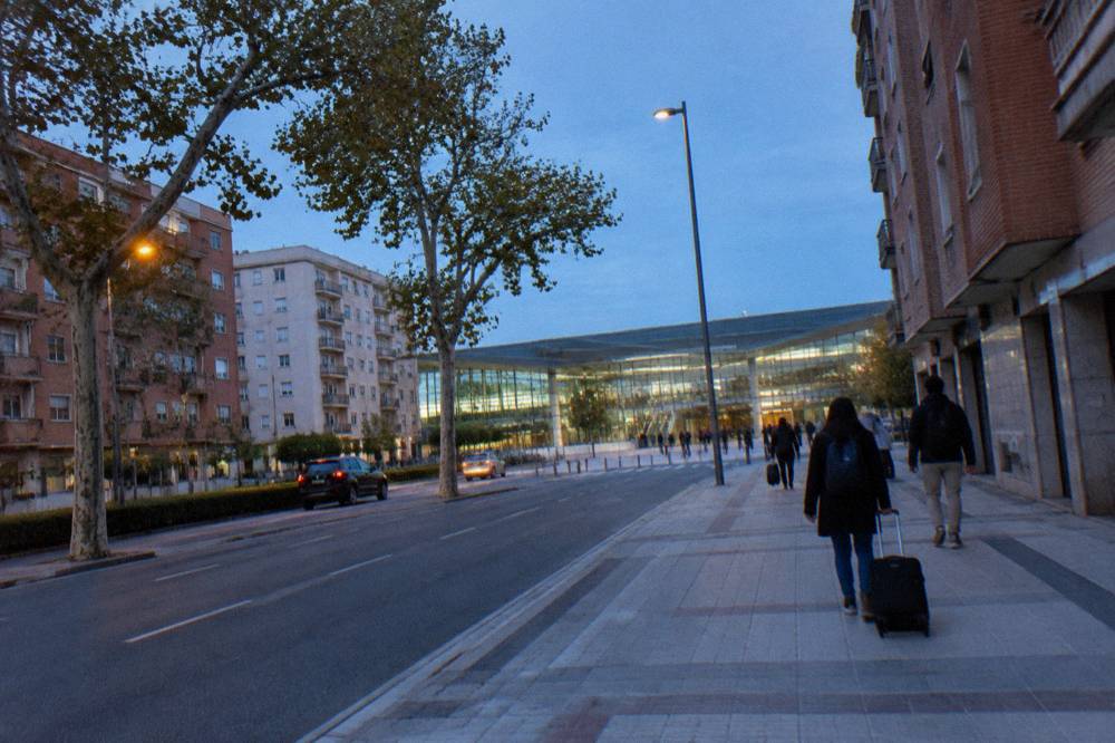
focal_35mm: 40
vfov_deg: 33.4
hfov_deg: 48.5
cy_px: 372
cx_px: 558
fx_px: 1238
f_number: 7.1
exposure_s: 1/30
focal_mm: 40
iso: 800
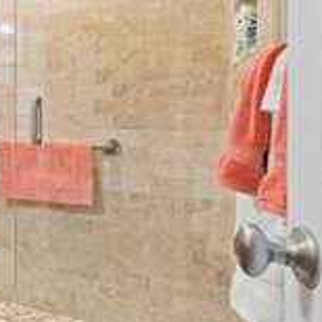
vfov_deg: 44.8
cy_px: 134
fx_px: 389
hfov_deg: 28.4
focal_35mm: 37
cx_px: -165
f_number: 9
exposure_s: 1/1.25
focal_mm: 14
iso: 250
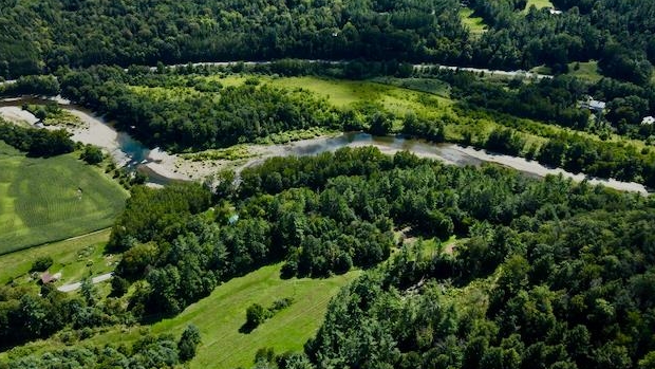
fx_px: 469
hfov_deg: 69.8
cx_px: 318
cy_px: 160
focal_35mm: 27
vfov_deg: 42.8
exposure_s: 1/2500
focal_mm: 4.5
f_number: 2.8
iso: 100
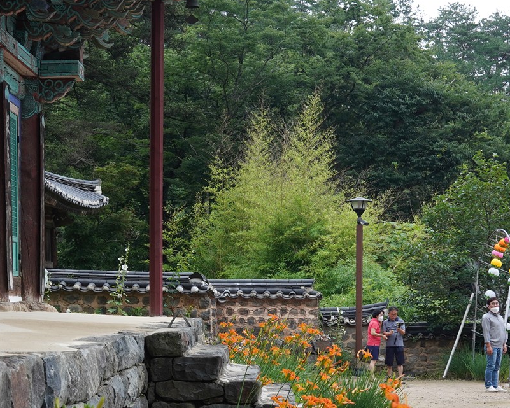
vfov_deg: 18.6
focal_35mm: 82
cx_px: 210
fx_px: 1238
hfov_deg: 23.3
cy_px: 283
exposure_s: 1/100
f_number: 6.3
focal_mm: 35
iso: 400
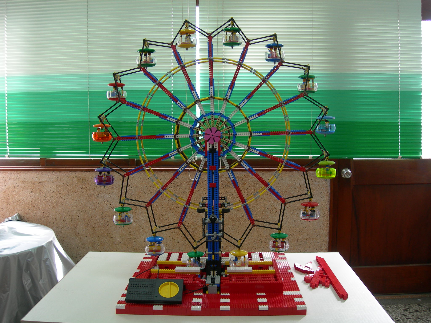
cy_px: 162
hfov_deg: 49.0
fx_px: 473
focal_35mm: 38
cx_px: 216
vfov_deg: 37.7
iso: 50
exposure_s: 1/18
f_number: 2.8
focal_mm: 7.8
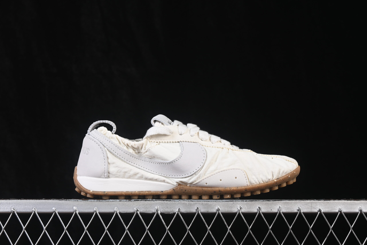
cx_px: 184
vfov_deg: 18.2
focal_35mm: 75
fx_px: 765
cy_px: 122
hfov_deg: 27.0
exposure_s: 1/80
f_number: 8
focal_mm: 50
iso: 160
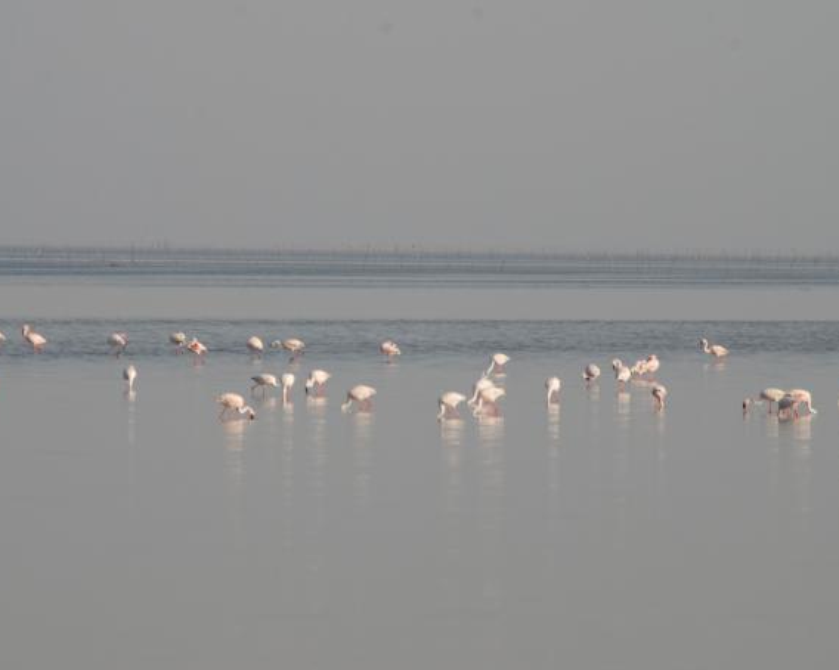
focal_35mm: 596
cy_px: 348
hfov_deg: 3.2
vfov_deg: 2.6
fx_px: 14794
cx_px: 318
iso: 100
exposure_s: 1/125
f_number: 11
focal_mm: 300
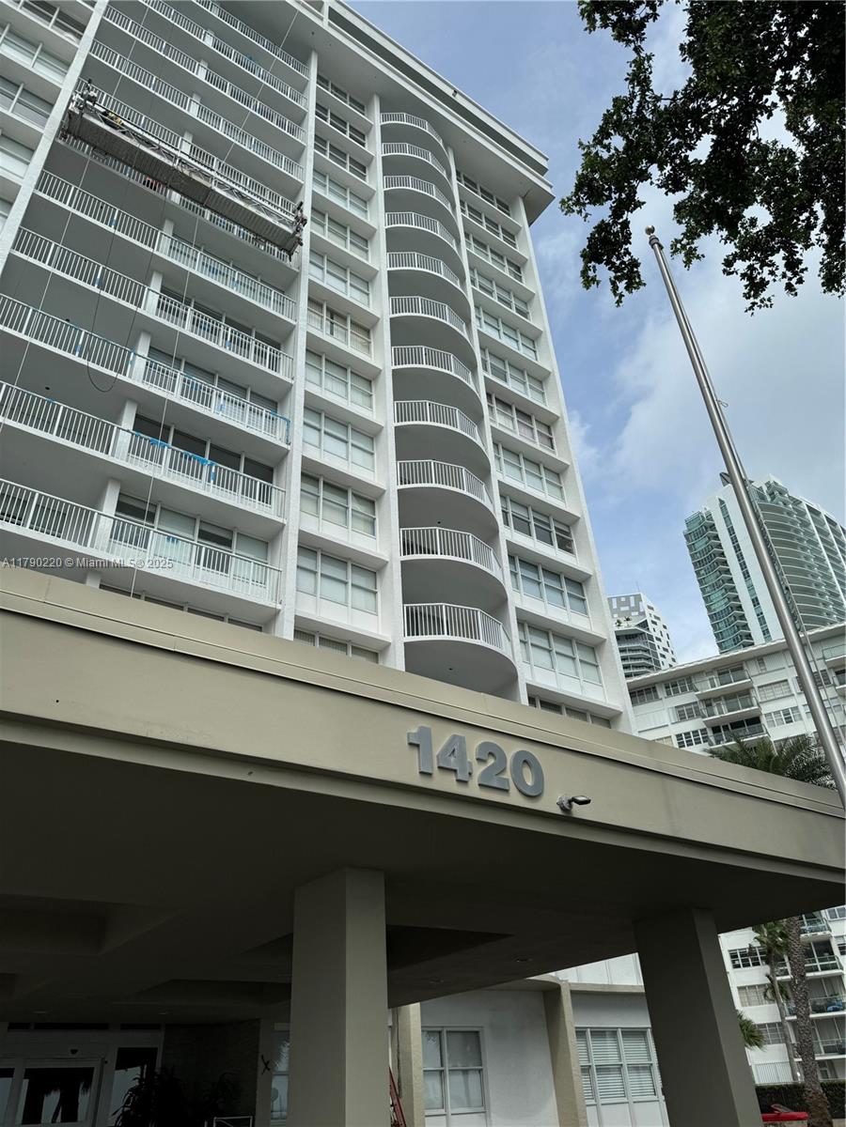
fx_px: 782
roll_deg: +5.3
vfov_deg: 71.6
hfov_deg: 56.8
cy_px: 564
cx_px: 423
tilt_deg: +34.0
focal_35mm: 24
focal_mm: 6.76
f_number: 1.78
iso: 80
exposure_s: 1/6410
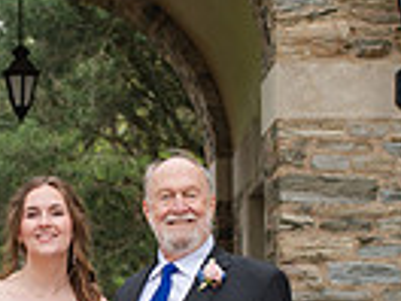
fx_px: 2189
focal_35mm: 189
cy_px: 314
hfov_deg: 10.4
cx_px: 40
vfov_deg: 7.8
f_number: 3.2
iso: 250
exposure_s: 1/320
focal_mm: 35
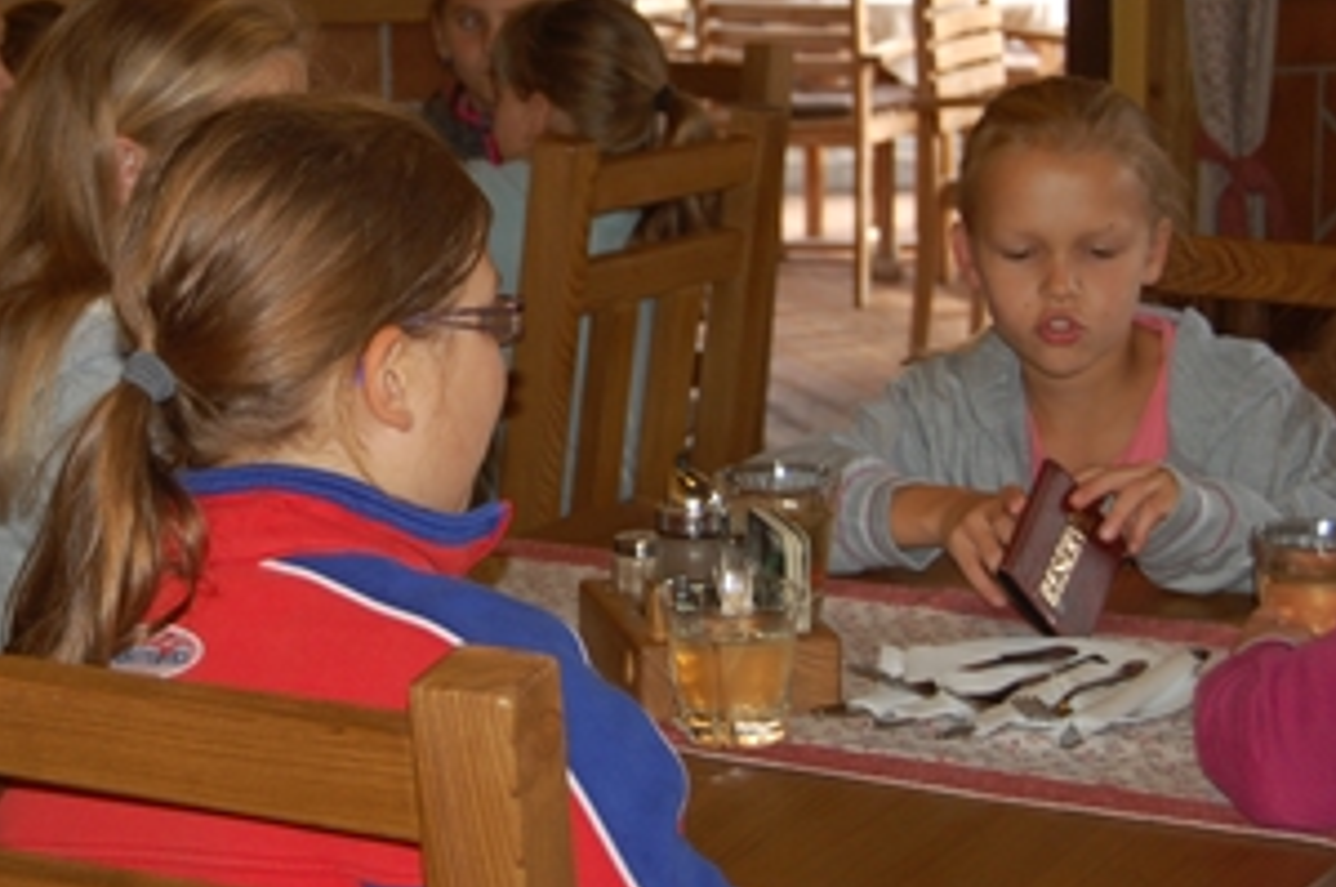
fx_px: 3520
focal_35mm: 95
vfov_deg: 14.3
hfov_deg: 21.4
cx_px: 383
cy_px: 227
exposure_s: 1/60
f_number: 4.8
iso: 400
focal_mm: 38
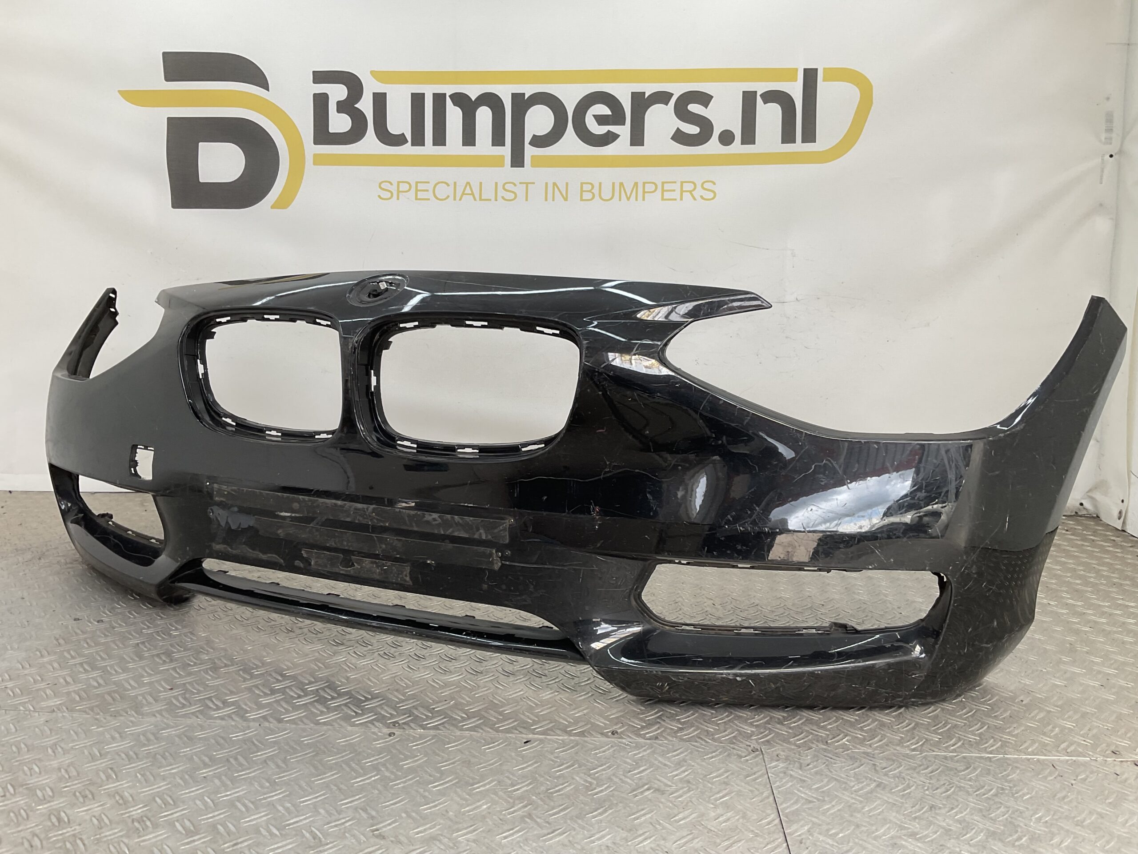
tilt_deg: -9.6
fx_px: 953
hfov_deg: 61.7
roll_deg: -2.3
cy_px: 427
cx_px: 569
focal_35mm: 29
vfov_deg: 48.2
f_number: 1.8
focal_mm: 3
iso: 16
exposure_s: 1/165
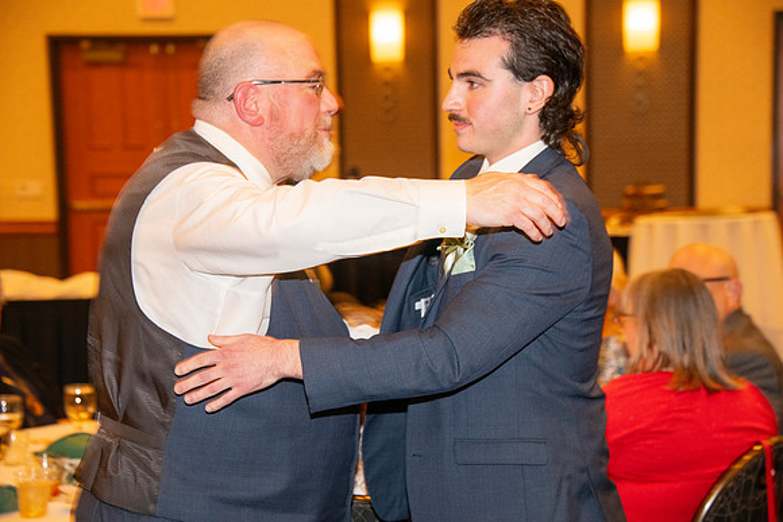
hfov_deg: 22.6
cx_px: 392
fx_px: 1958
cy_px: 261
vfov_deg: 15.2
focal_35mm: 90
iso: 2000
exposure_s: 1/60
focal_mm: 90
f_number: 5.6
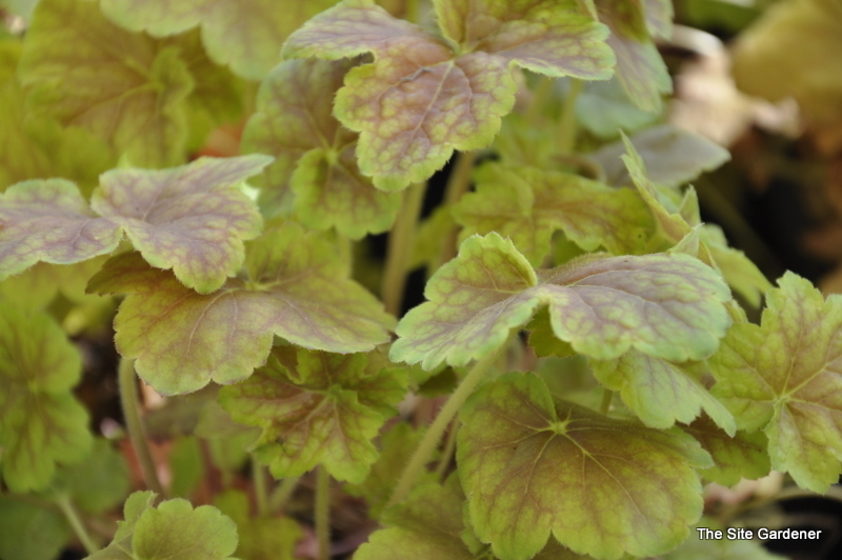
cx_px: 421
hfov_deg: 13.1
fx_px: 3681
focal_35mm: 158
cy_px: 280
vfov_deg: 8.7
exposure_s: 1/160
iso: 200
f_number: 6.3
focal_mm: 105
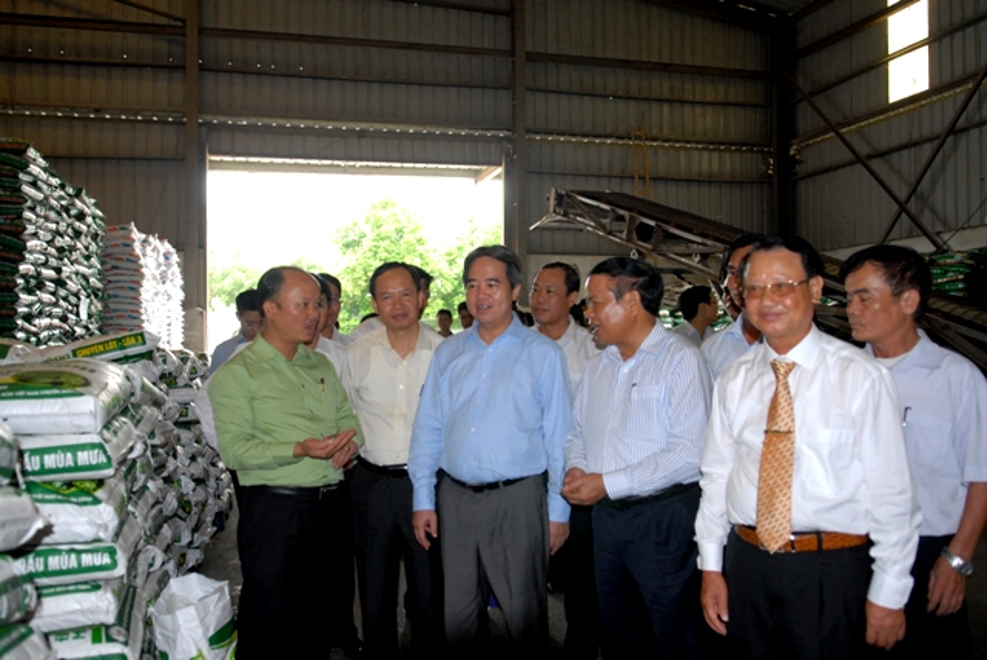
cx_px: 494
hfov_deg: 61.9
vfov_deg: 43.7
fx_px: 823
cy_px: 330
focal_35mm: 30
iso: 640
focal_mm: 20
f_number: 2.8
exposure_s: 1/180
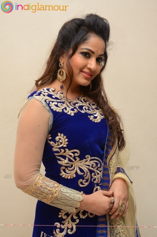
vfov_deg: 32.0
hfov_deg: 21.5
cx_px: 78
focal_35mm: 63
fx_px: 414
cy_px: 118
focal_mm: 42
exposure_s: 1/100
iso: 1000
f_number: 6.3
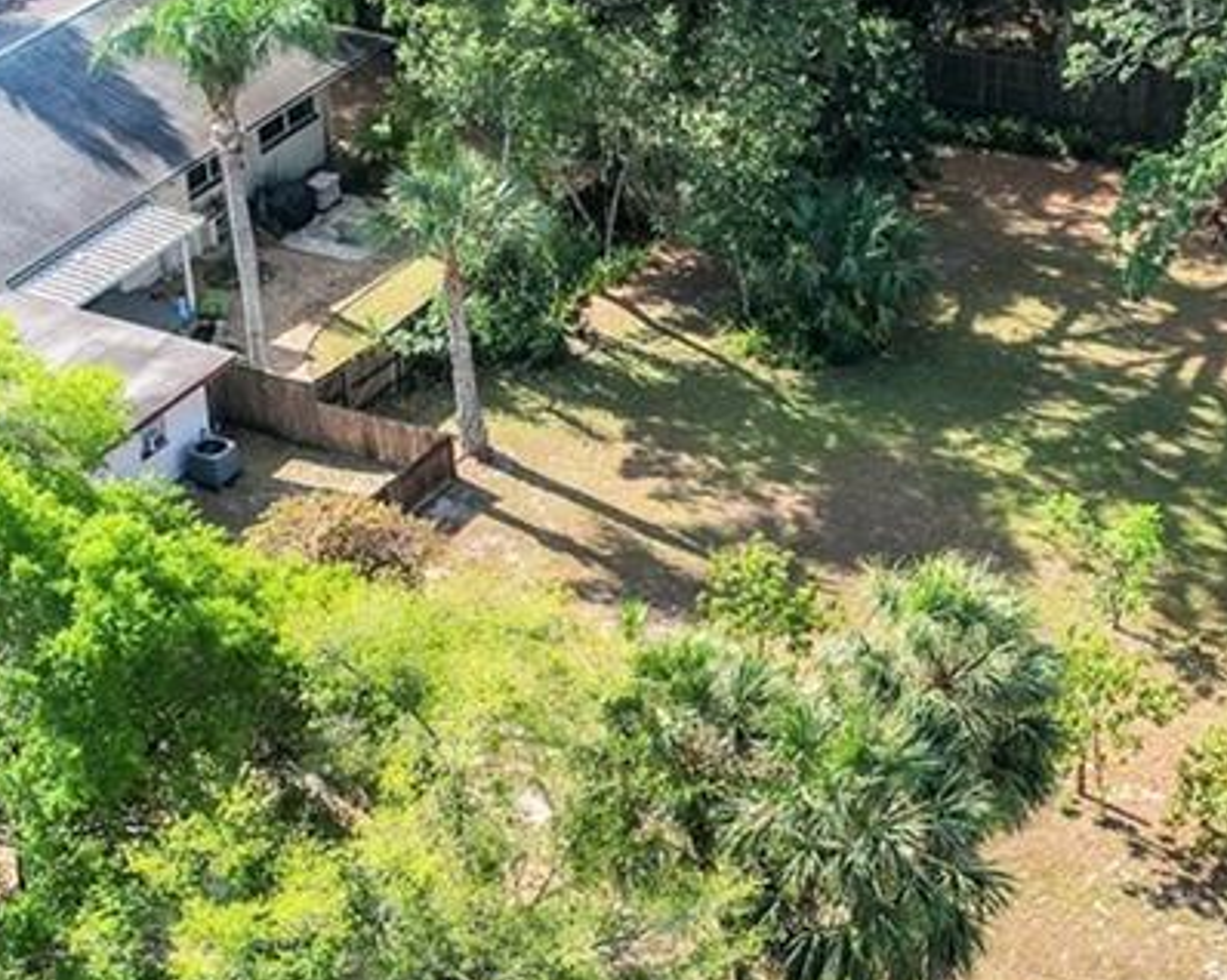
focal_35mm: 83
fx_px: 3013
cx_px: 845
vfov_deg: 18.5
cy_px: 542
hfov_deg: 22.9
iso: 100
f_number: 2.8
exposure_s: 1/100
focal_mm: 8.38
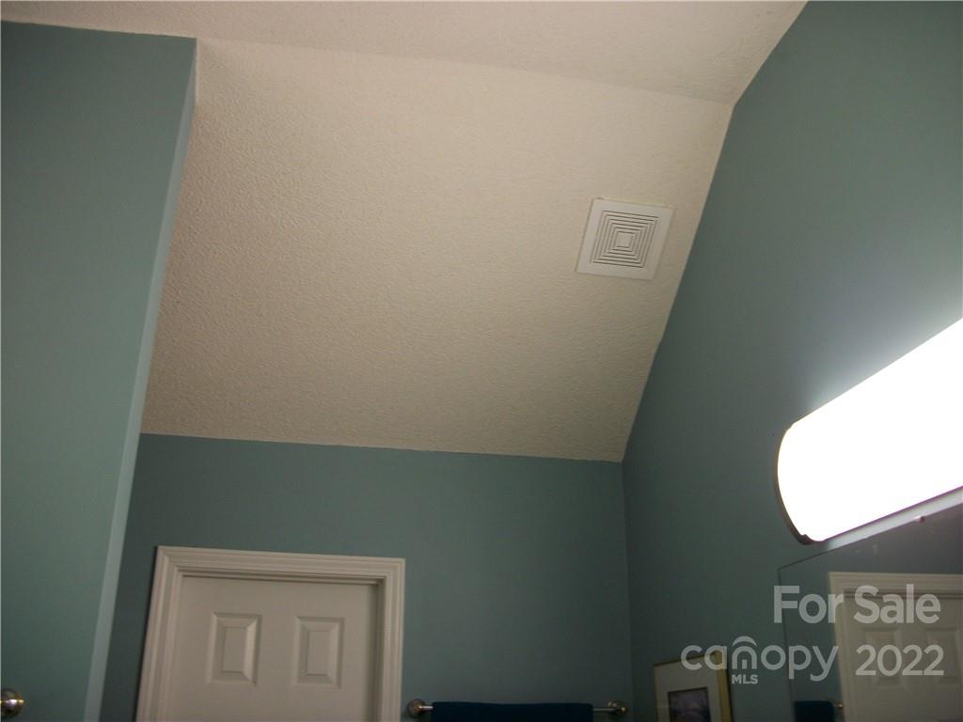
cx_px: 482
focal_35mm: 32
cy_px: 361
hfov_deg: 56.8
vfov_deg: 44.2
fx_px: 890
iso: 80
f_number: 2.9
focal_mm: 5.7
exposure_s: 1/50
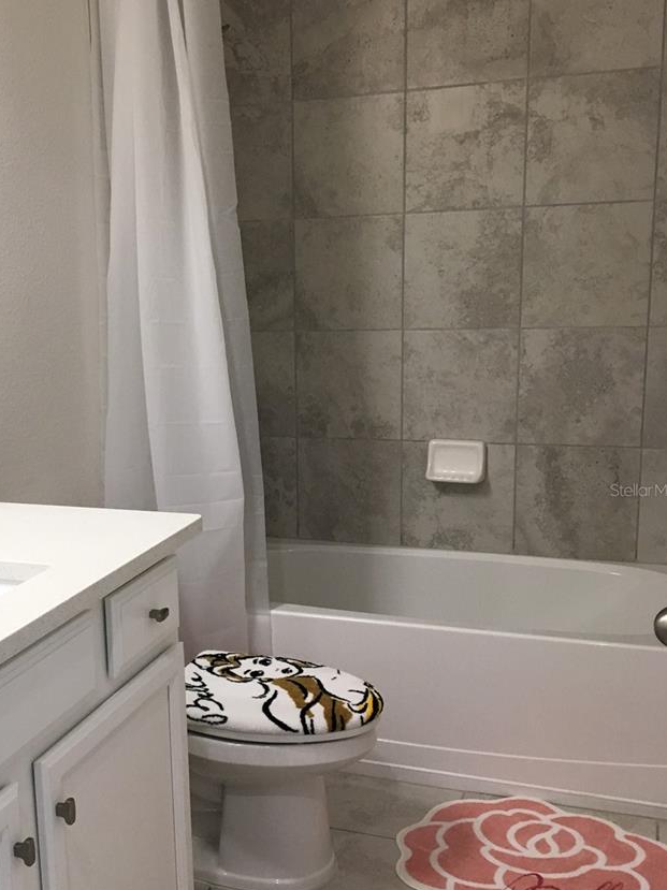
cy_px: 490
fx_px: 1080
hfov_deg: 33.9
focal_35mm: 42
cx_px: 203
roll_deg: +3.6
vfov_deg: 44.8
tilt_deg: -12.1
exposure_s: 1/30
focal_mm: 4.15
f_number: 2.2
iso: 40
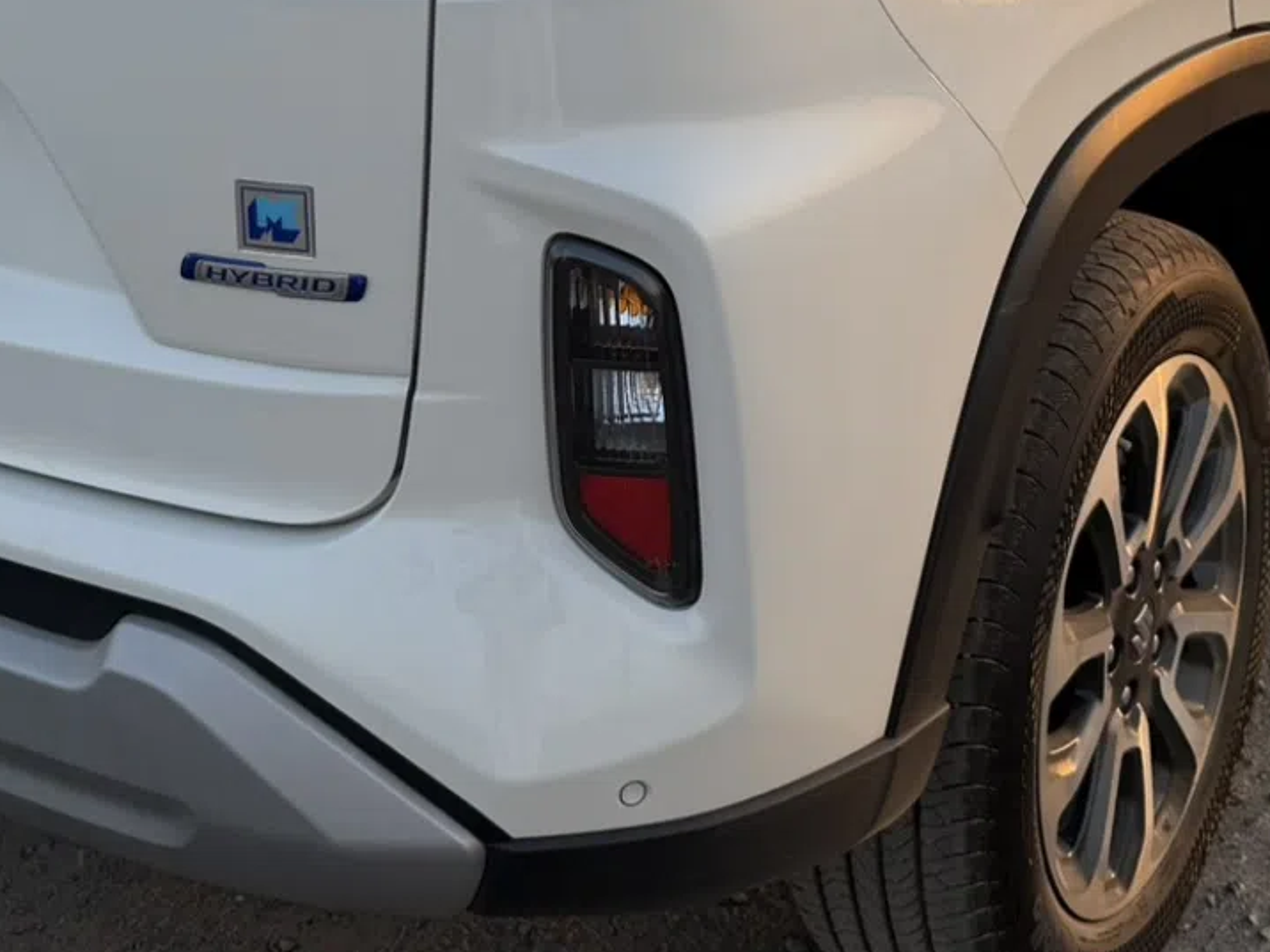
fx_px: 2458
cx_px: 580
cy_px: -181
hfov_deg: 29.0
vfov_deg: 20.5
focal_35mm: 67
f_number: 1.78
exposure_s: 1/849
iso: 80
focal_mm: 6.76
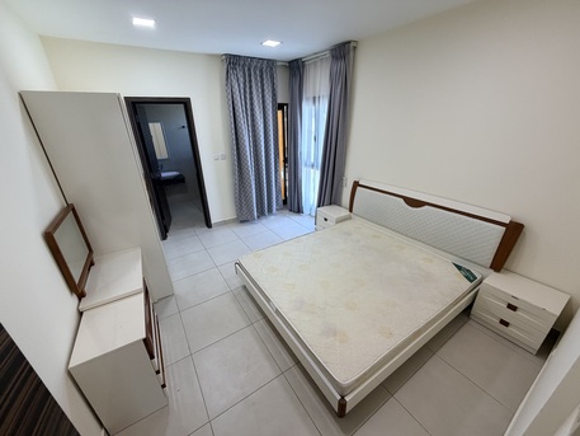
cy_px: 218
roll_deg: +1.6
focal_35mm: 14
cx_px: 290
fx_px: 235
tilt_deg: -22.8
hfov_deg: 102.0
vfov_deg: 85.7
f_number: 2.2
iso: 250
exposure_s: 1/100
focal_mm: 2.22
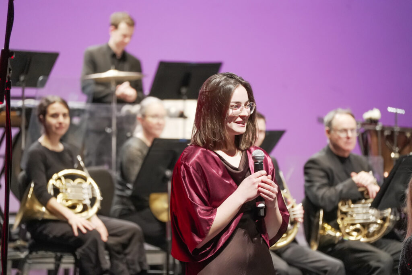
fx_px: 2748
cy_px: 138
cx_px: 206
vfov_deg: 5.7
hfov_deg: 8.6
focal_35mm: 240
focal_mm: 240
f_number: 6.3
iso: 10000
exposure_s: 1/125
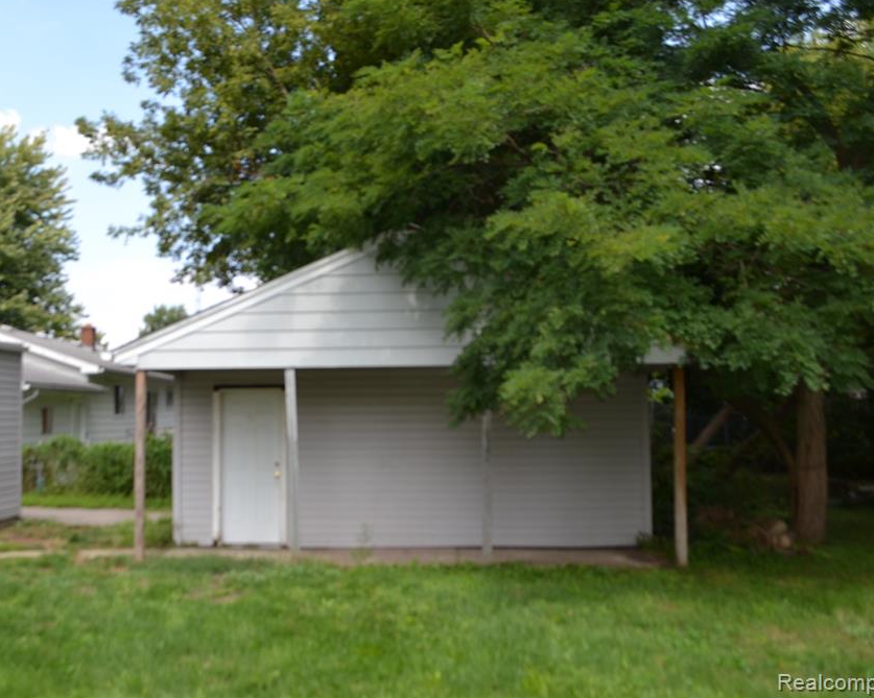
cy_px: 343
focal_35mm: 31
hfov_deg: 56.7
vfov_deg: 47.1
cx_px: 349
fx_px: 802
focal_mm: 18
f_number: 5.6
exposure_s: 1/200
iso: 100
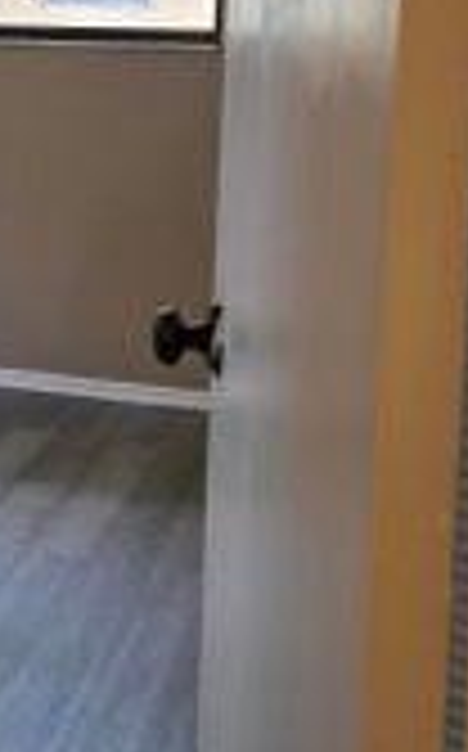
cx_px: -76
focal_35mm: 70
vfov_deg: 28.8
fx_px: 1432
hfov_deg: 17.8
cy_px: 153
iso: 64
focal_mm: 6.3
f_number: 1.7
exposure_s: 1/120
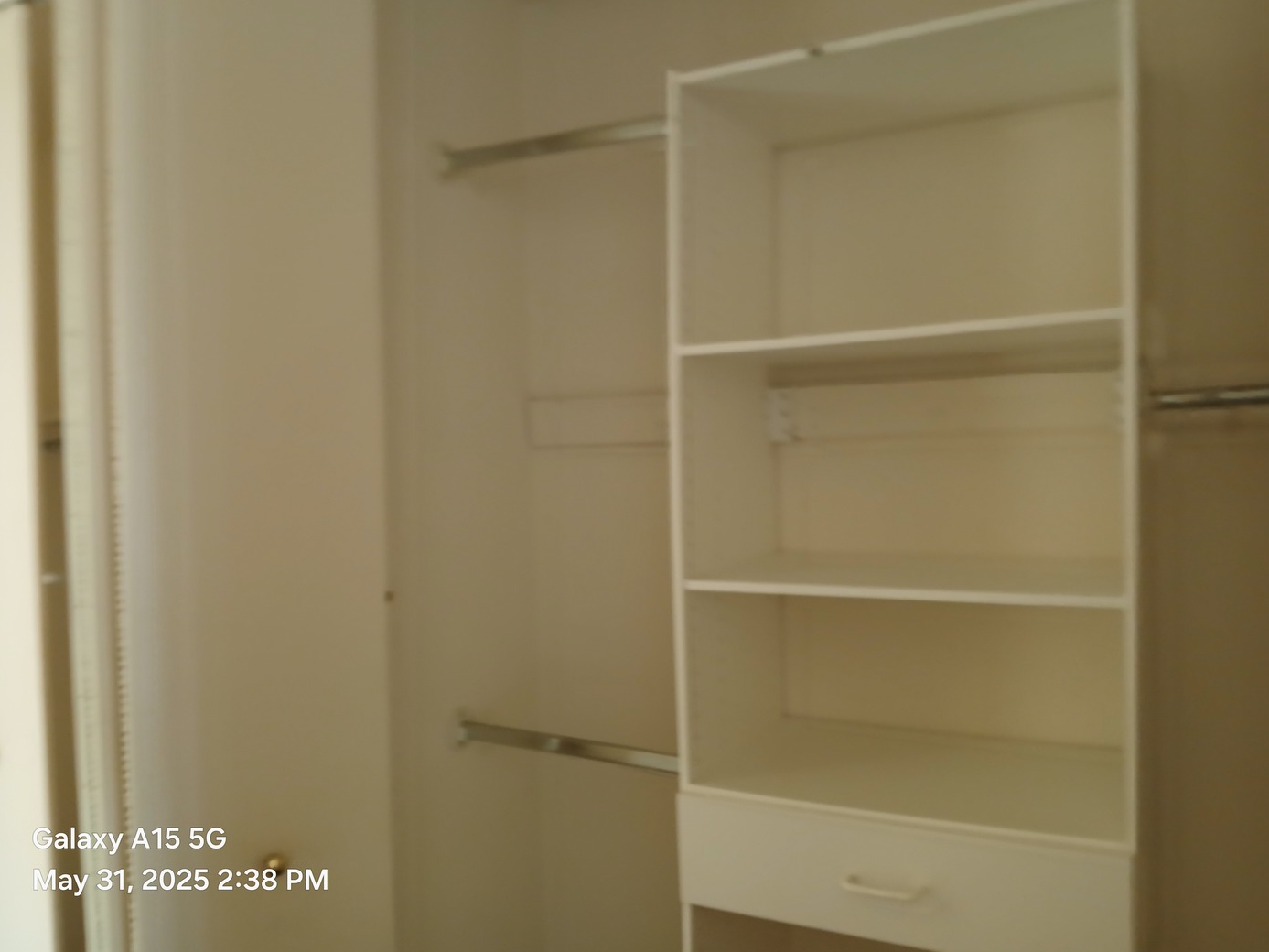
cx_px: 629
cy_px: 464
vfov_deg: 51.3
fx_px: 990
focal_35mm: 27
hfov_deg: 65.3
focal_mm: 3.98
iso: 400
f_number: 1.8
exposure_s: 1/20
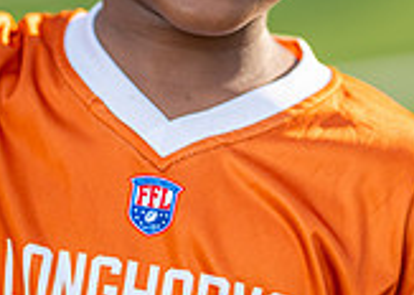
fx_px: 2466
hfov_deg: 9.6
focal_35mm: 210
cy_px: 26
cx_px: 184
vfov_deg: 6.8
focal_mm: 50
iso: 100
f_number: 1.2
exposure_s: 1/2000
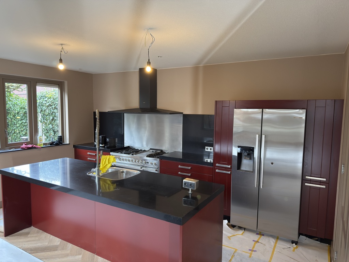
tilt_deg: -6.1
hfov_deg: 71.6
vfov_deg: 56.8
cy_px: 131
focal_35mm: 24
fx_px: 242
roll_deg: -1.4
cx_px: 174
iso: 250
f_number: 1.78
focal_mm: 6.76
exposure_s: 1/33
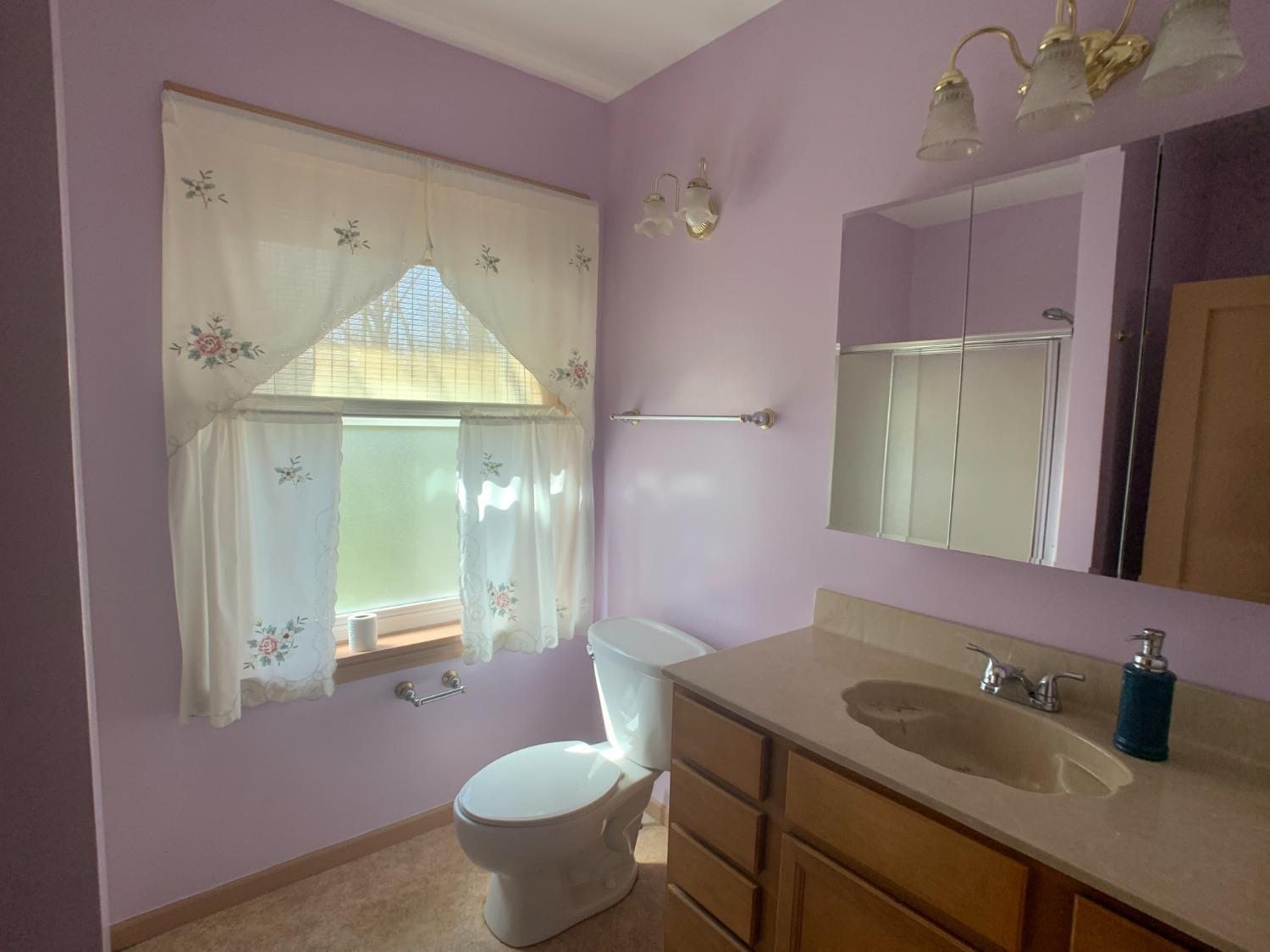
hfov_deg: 67.3
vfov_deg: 53.1
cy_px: 476
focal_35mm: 26
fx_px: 954
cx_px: 635
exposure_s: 1/121
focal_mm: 4.25
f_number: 1.8
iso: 64
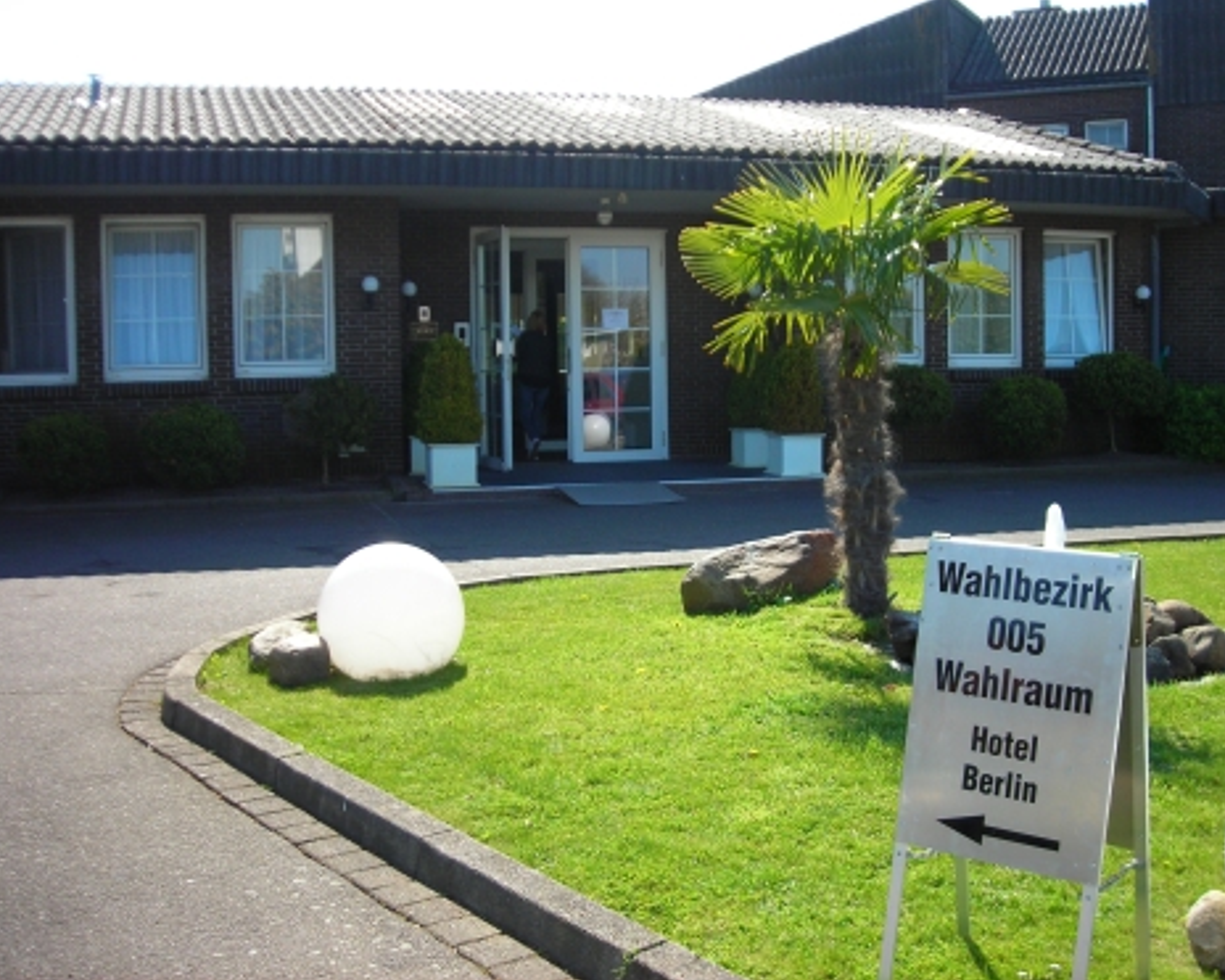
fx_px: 1450
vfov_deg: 37.3
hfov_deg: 45.8
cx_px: 628
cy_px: 487
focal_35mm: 40
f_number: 3.2
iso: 70
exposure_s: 1/350
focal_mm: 6.3
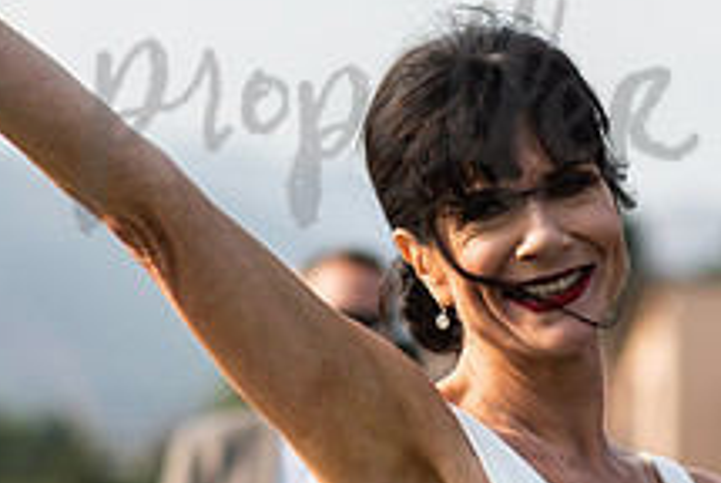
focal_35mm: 229
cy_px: 86
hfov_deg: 9.0
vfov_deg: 6.0
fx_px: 4593
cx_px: 382
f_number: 2.2
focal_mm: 85
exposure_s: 1/3200
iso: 160
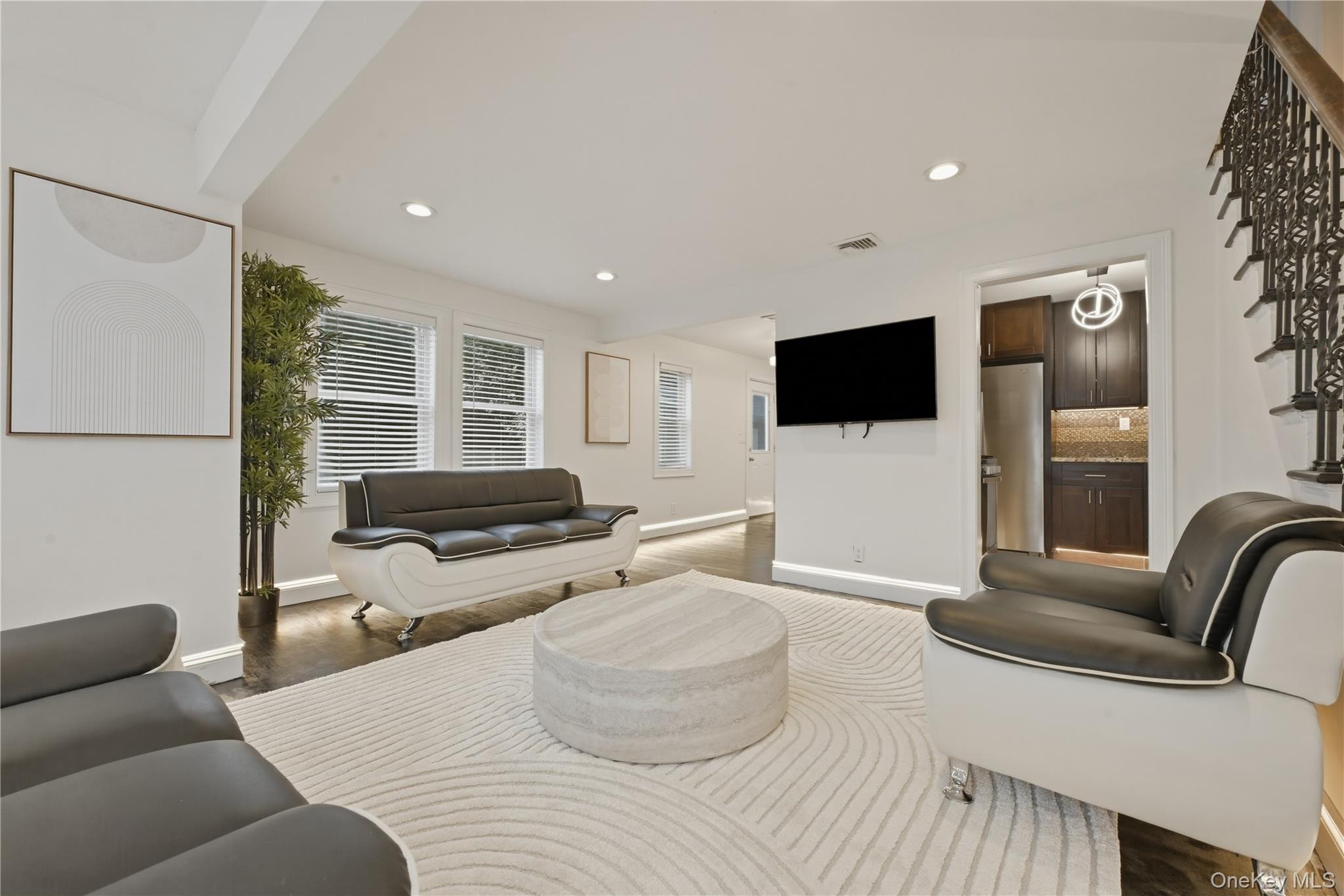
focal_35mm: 14
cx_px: 672
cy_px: 448
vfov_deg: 81.2
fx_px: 523
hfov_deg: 104.3
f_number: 11
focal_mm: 14
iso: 250
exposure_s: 1/10
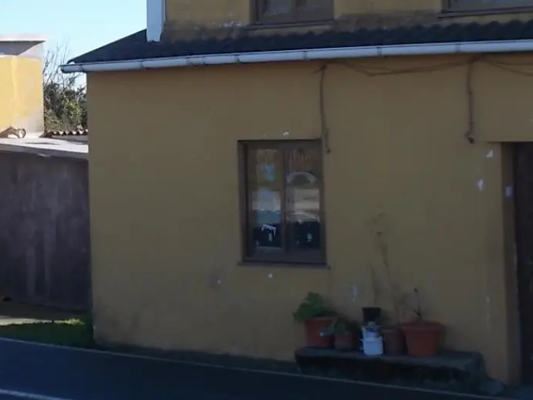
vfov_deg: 13.8
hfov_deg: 18.2
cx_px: 111
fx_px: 1647
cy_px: 97
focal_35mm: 107
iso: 80
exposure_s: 1/320
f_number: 4.2
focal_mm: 7.9
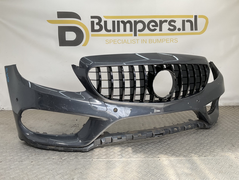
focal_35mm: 29
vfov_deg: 48.2
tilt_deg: -6.0
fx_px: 200
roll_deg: -0.5
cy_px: 90
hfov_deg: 61.7
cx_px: 120
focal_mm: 3
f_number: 1.8
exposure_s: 1/268
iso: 16
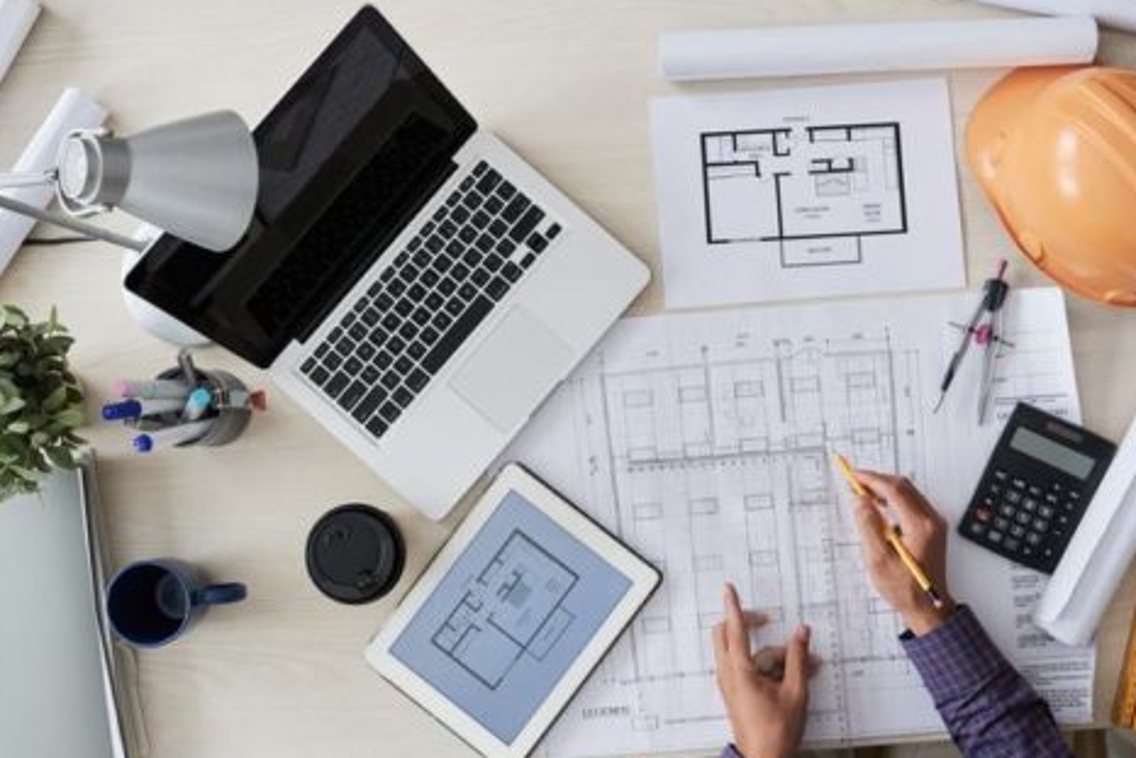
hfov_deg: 43.6
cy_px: 358
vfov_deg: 29.9
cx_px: 616
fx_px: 1420
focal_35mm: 45
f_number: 8
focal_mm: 35
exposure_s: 1/180
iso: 400
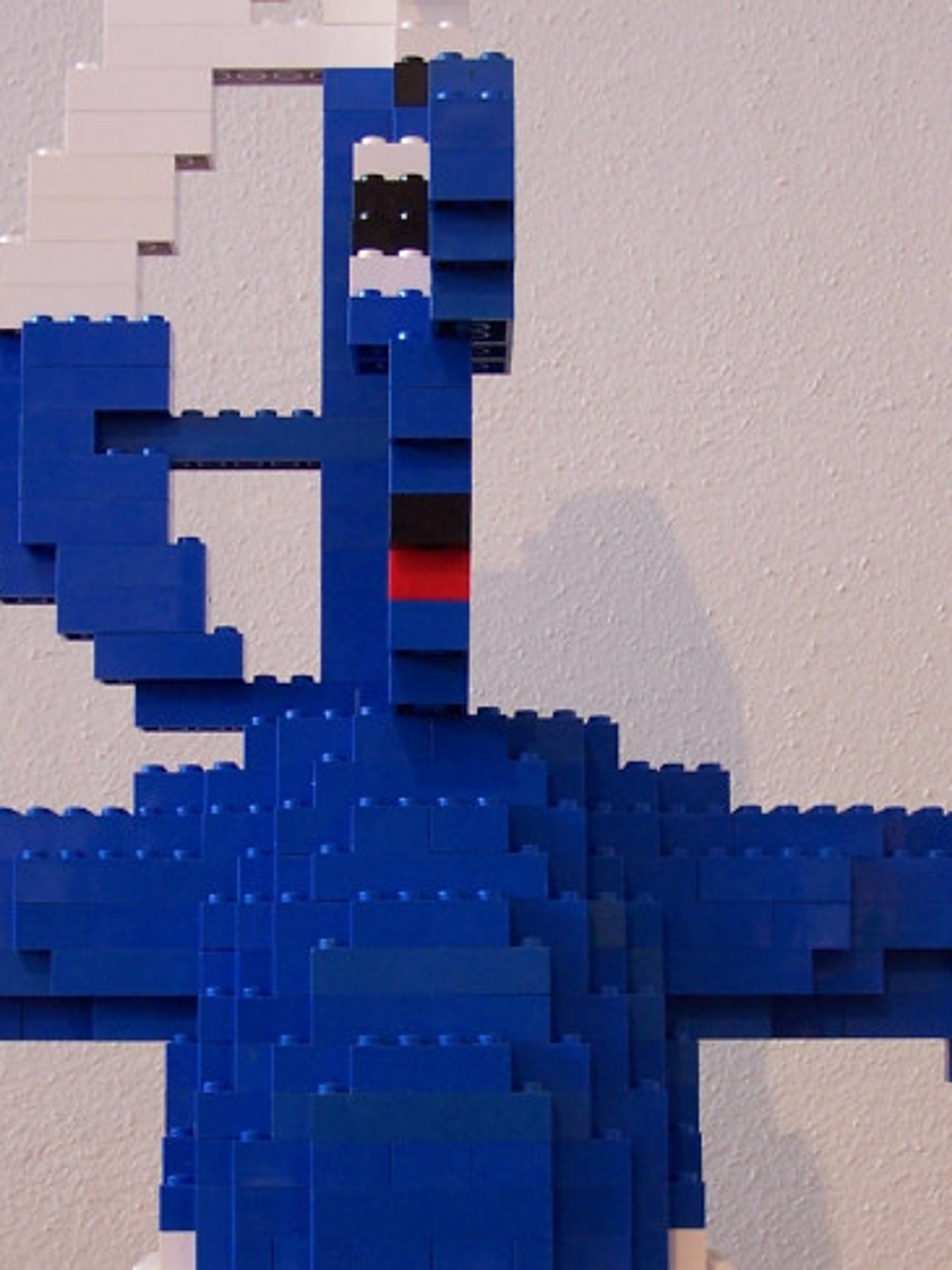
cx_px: 428
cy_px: 834
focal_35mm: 101
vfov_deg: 19.4
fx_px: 3705
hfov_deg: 14.6
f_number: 3
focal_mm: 8
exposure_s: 1/4
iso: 80
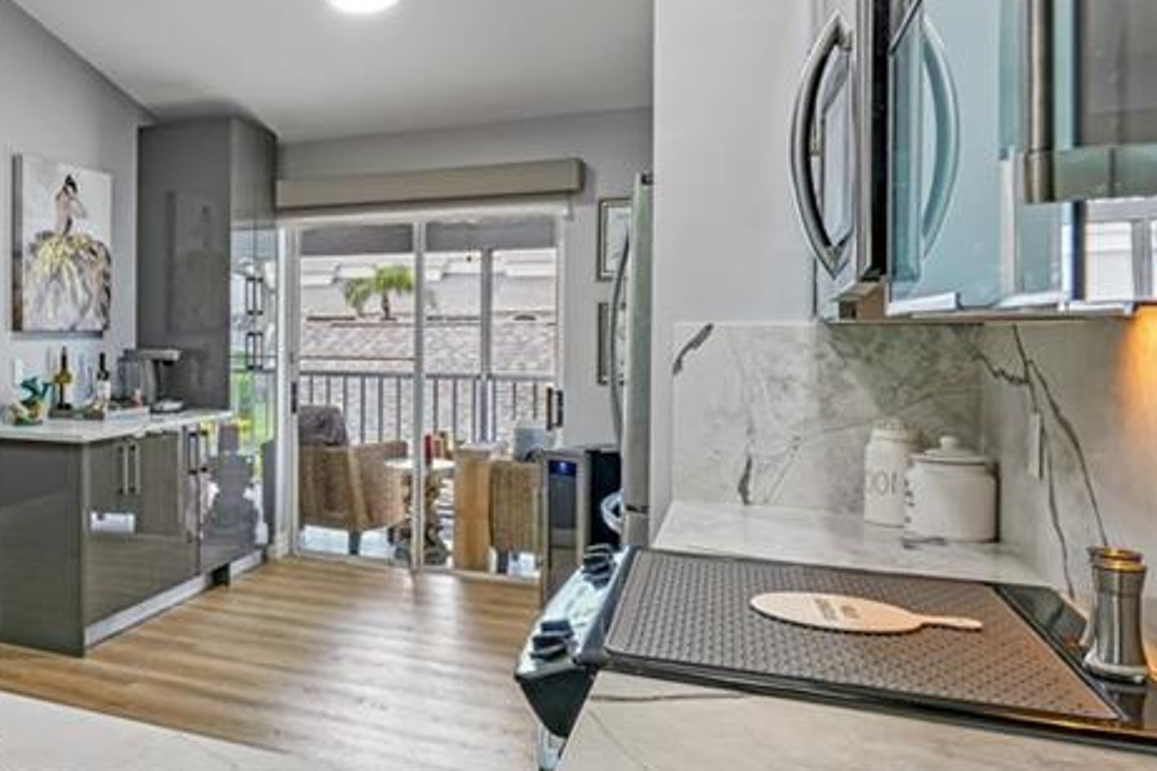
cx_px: 63
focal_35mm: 31
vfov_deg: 42.2
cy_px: 315
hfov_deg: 51.3
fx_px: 996
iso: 400
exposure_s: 1/10
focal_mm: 14
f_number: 8
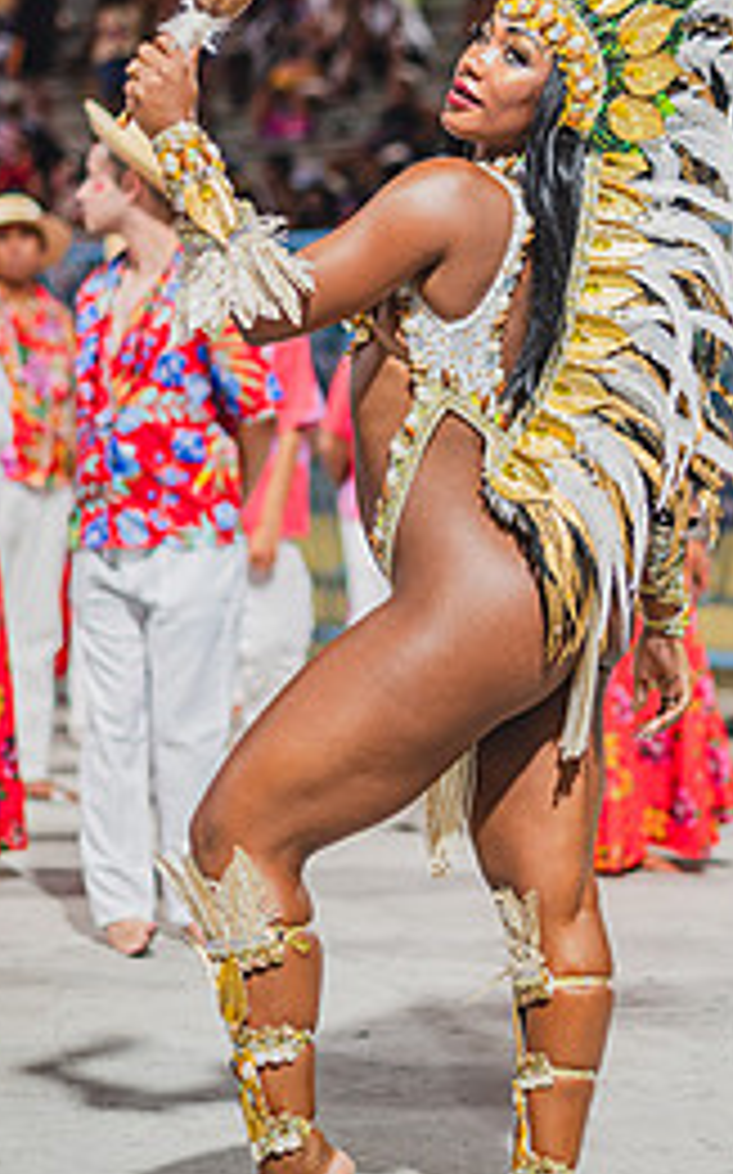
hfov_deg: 14.8
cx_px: 495
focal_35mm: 88
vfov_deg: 23.5
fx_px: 2814
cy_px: 423
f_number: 1.8
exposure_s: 1/320
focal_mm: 50
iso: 320
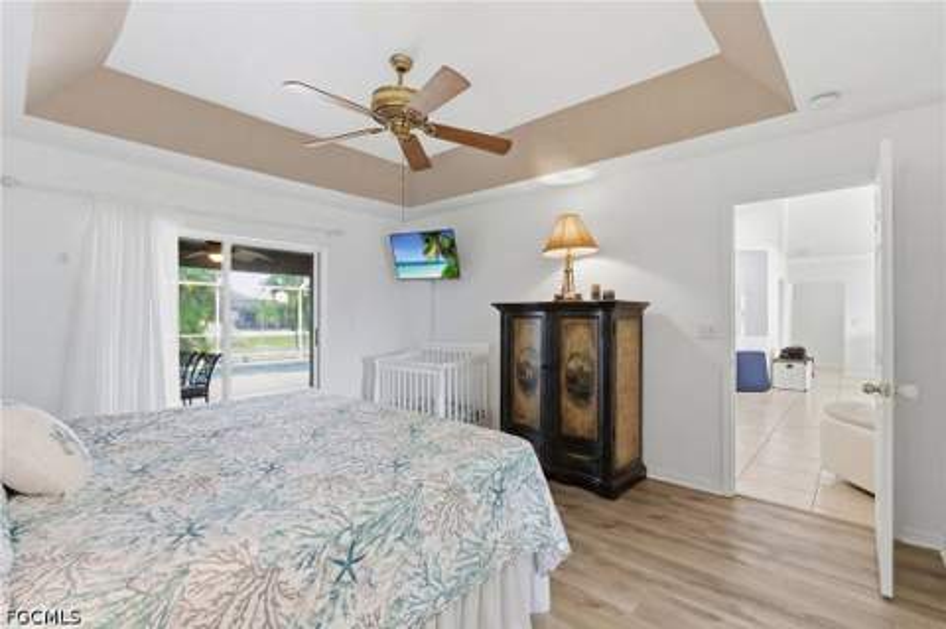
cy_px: 314
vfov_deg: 73.6
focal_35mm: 16
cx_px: 473
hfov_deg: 96.8
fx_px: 420
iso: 400
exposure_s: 1/15
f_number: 9
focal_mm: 16
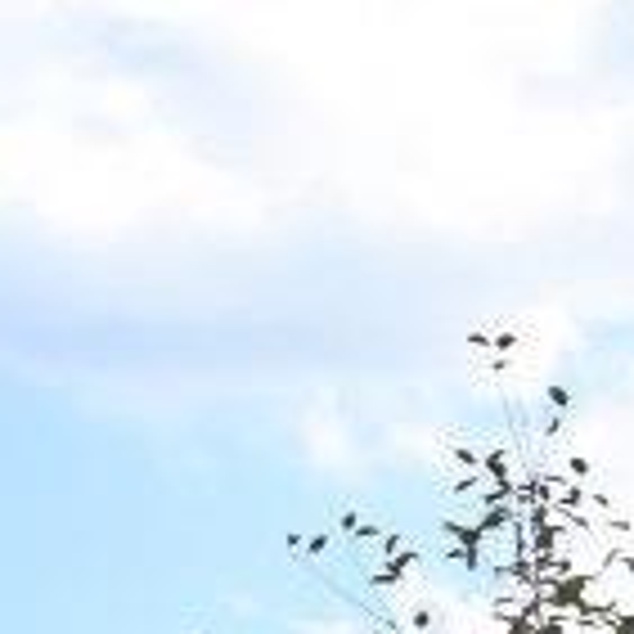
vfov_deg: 6.4
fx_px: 5615
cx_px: 2833
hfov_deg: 5.4
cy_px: 944
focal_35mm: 271
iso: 100
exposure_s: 1/320
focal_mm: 30
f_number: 6.3
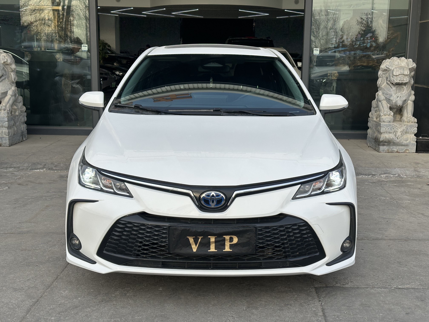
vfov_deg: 30.3
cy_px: 161
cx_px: 214
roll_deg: -0.7
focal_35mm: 48
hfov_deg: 39.7
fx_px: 595
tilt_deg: -10.5
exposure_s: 1/1157
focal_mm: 6.86
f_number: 1.78
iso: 64
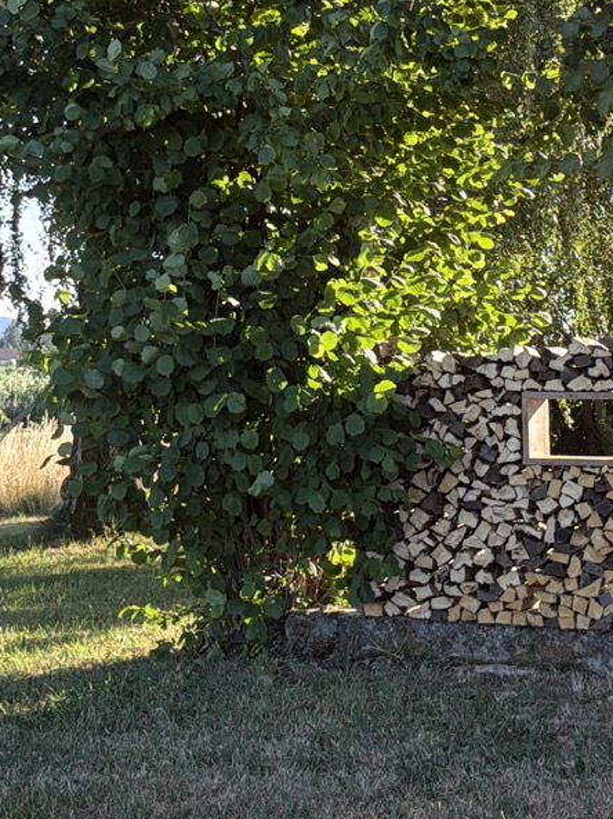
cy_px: 239
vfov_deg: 24.0
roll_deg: +0.9
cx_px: 334
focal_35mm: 81
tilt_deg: +3.6
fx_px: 1915
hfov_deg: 18.2
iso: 100
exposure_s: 1/840
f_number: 1.78
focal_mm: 6.76
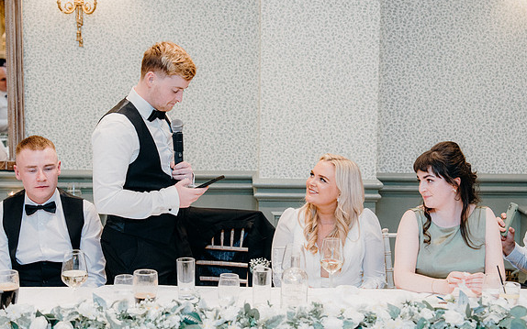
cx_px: 264
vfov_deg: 19.2
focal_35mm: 68
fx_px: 977
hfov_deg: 30.2
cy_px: 168
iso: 2500
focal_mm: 66
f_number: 3.5
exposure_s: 1/160
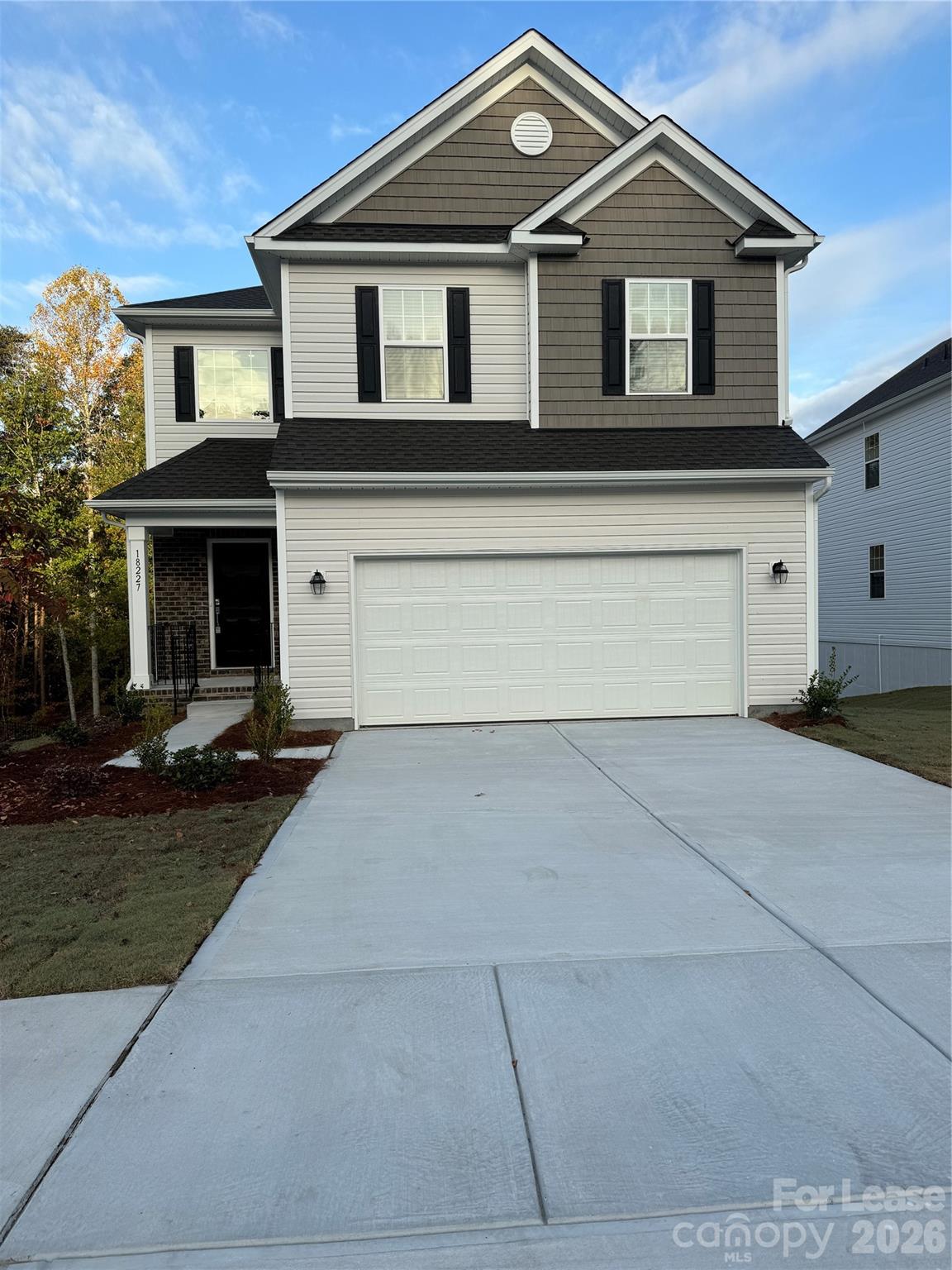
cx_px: 476
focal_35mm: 24
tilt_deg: -1.4
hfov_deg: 56.8
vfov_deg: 71.6
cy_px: 635
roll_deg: +2.1
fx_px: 880
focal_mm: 6.76
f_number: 1.78
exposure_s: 1/2041
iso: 80
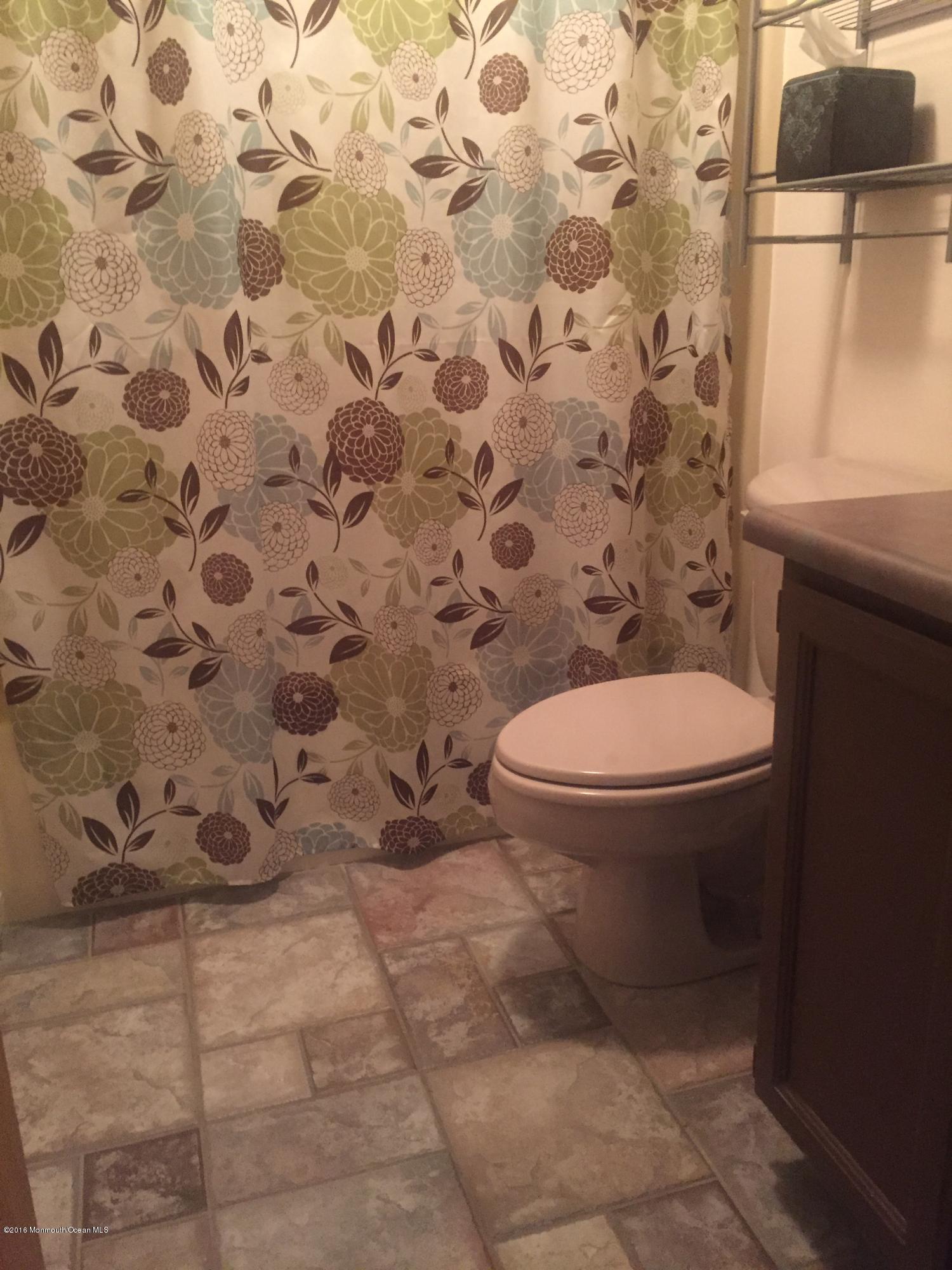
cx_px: 476
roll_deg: +1.3
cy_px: 635
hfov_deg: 48.2
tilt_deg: -17.5
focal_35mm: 29
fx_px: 1063
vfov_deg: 61.7
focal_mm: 4.15
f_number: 2.2
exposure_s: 1/15
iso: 320
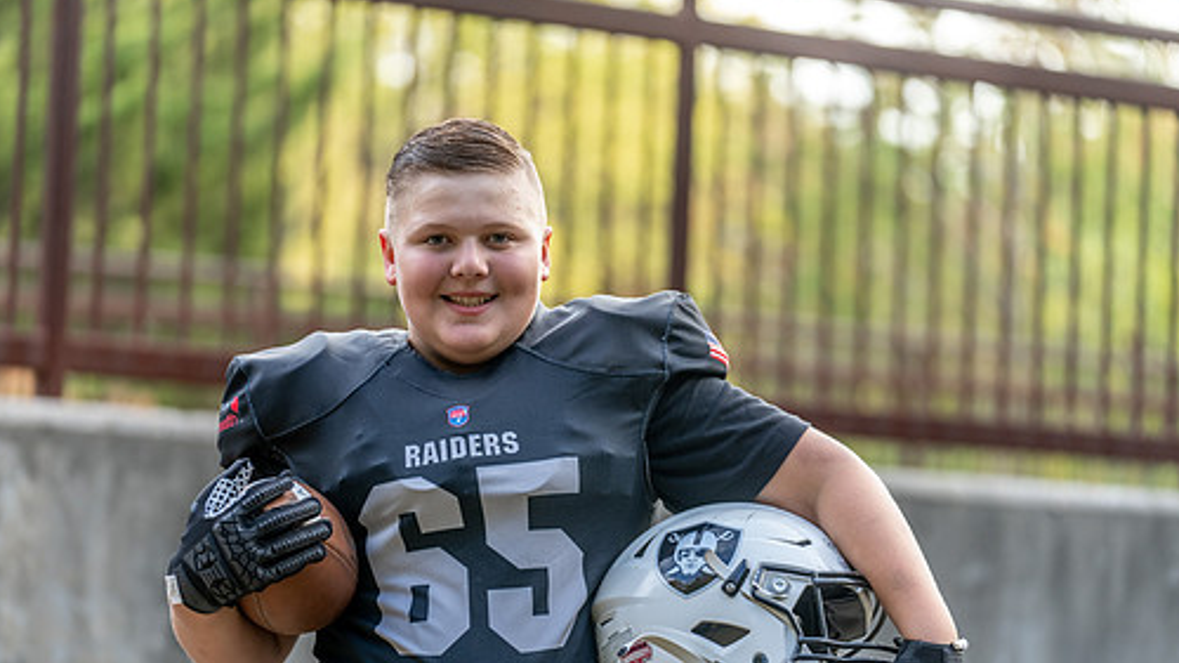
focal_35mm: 164
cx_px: 521
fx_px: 5126
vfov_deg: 7.4
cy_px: 440
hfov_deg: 13.1
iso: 500
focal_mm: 135
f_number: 2.8
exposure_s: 1/320
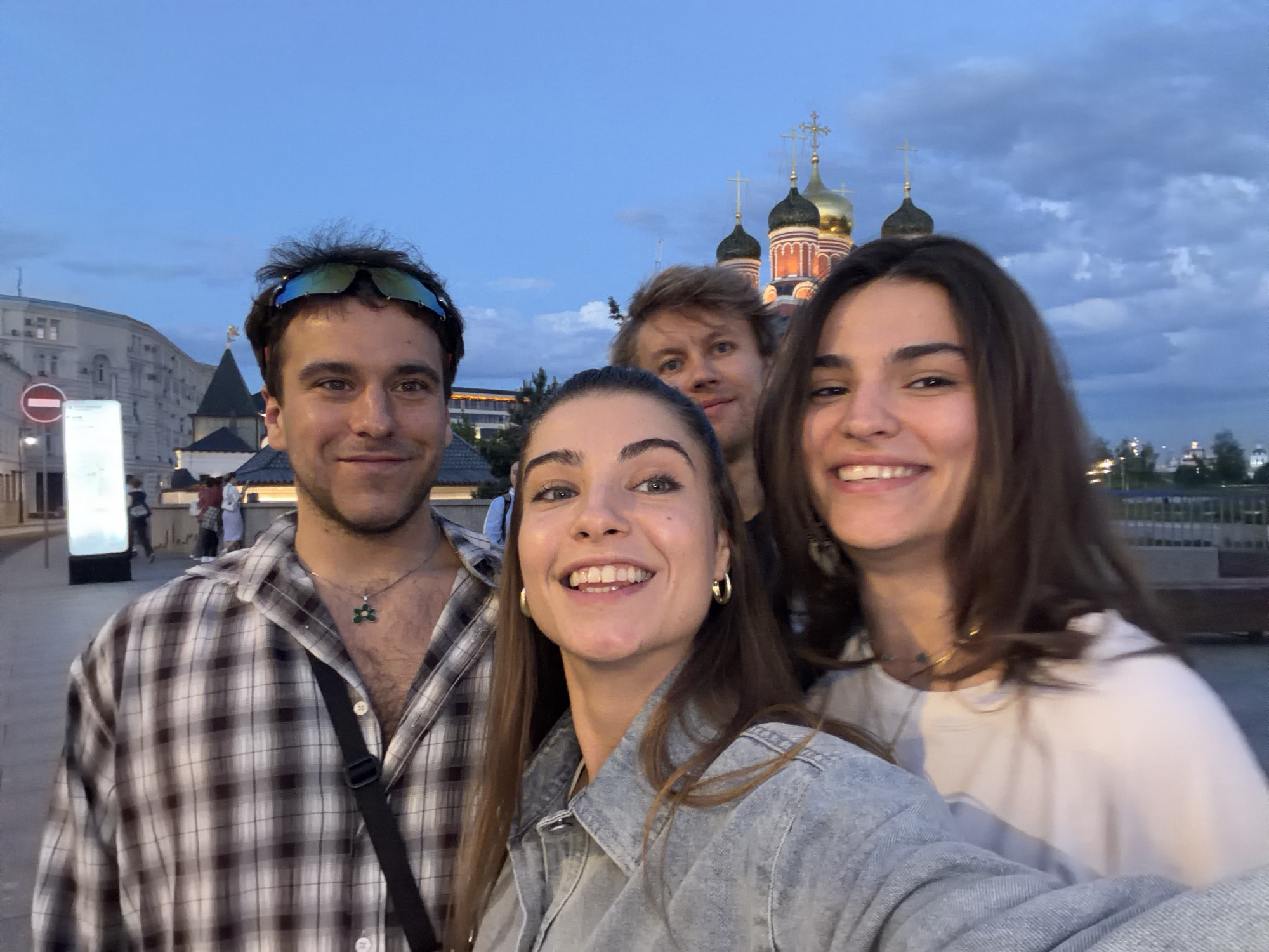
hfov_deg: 73.9
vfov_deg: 58.9
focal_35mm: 23
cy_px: 476
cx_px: 634
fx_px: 843
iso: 320
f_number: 1.9
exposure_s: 1/39
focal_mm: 2.71
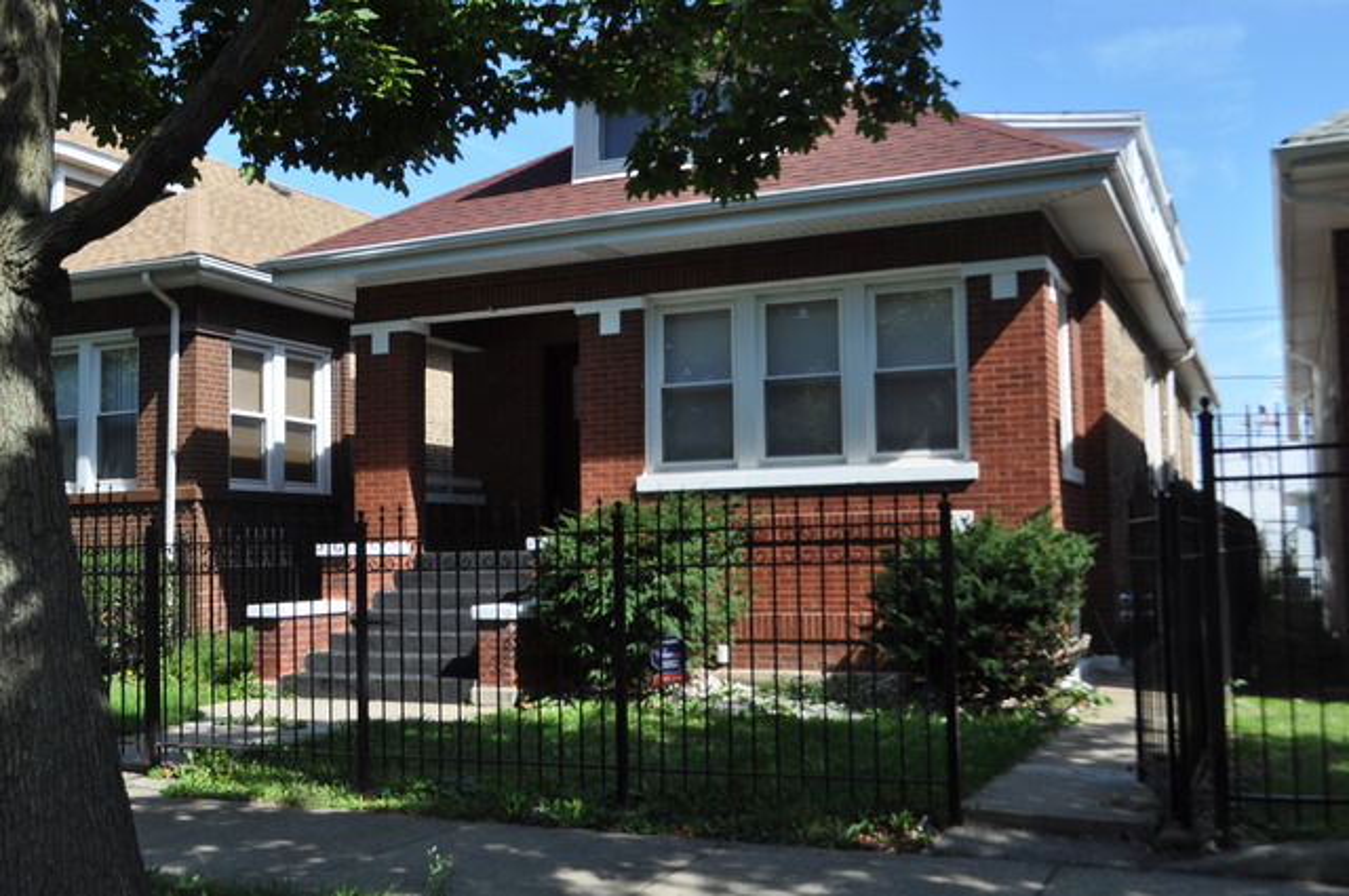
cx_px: 674
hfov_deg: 53.2
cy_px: 448
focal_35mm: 36
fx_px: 1347
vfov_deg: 36.8
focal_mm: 24
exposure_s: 1/250
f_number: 8
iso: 200
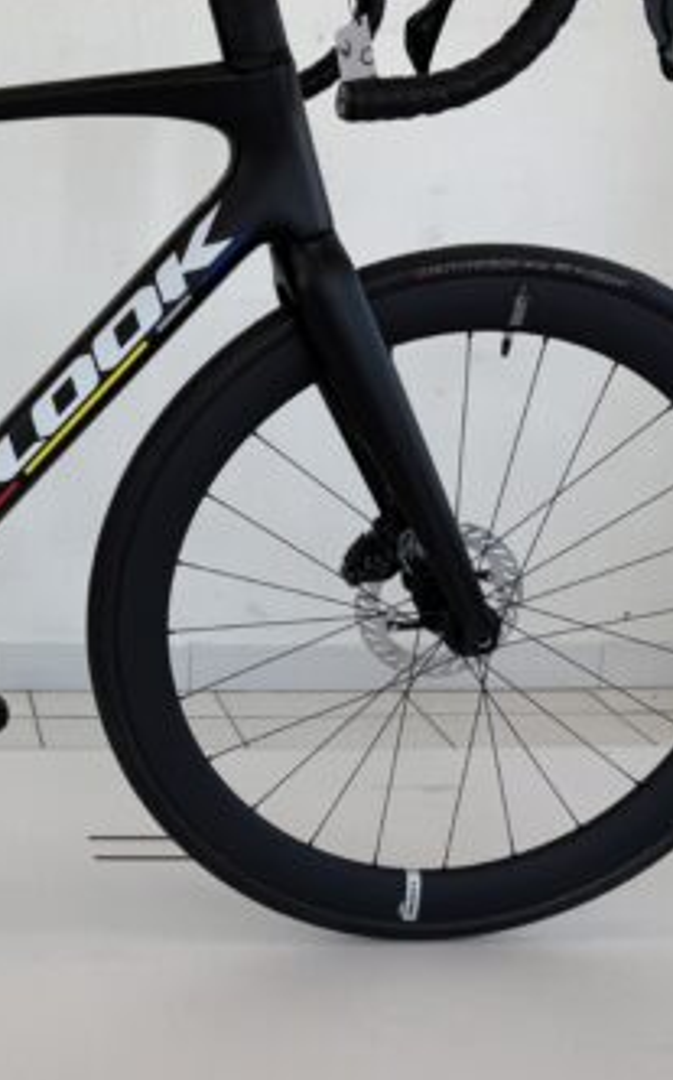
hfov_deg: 25.7
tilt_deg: -12.9
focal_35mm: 46
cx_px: -85
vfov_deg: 43.5
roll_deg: -0.5
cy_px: 485
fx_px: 1352
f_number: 1.78
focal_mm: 6.76
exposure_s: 1/535
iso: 80
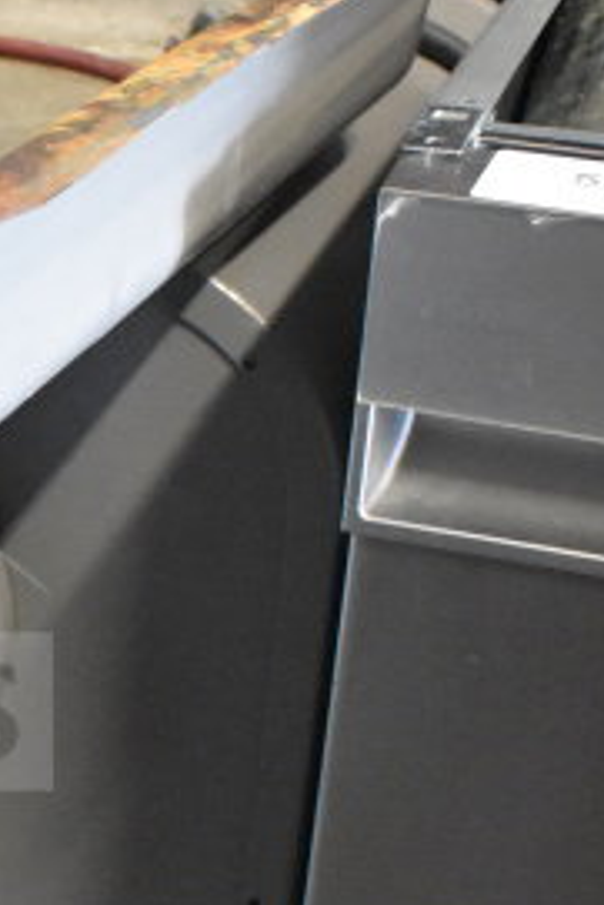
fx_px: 2287
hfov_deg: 14.0
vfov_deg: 22.3
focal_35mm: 91
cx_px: -324
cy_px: 526
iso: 6400
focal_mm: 18
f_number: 4
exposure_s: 1/60
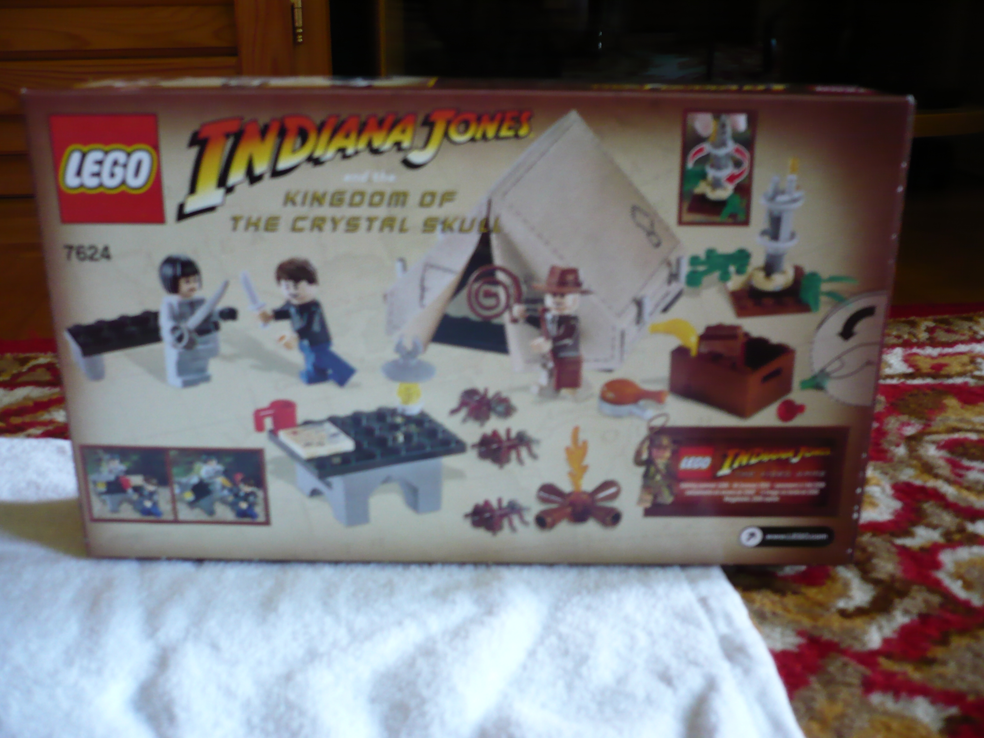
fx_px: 995
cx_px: 492
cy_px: 369
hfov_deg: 52.6
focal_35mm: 35
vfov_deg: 40.7
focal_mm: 5.8
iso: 200
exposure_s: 1/13
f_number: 2.8
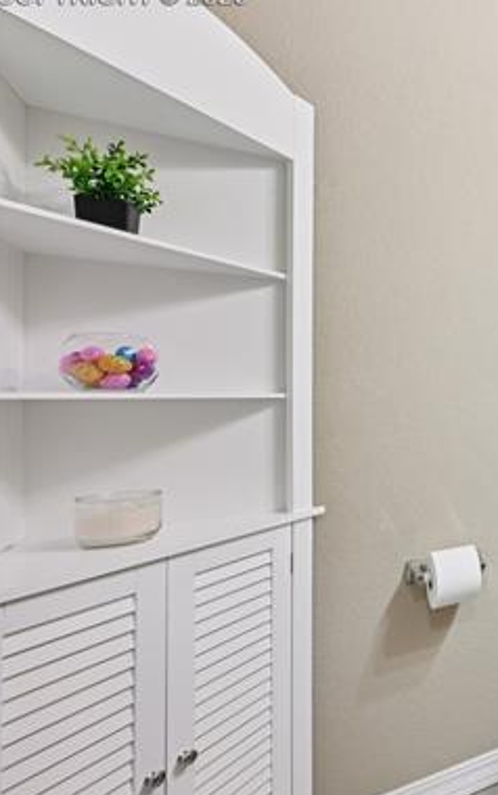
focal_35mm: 24
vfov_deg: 74.7
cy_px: 379
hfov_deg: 34.4
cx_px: 661
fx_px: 520
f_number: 11
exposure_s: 1/8
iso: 400
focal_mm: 14
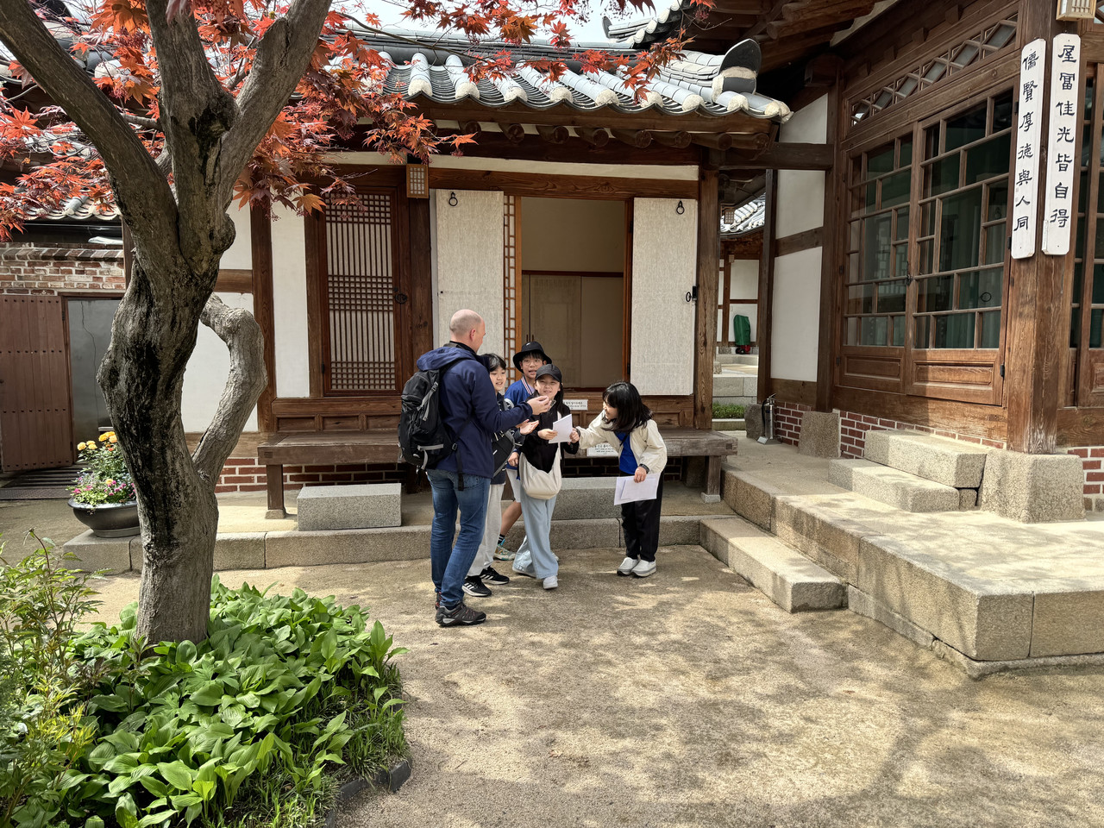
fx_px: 765
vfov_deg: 56.8
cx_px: 552
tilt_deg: -5.3
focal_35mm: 24
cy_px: 414
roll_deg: -0.1
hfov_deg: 71.6
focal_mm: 6.76
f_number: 1.78
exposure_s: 1/1311
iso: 80
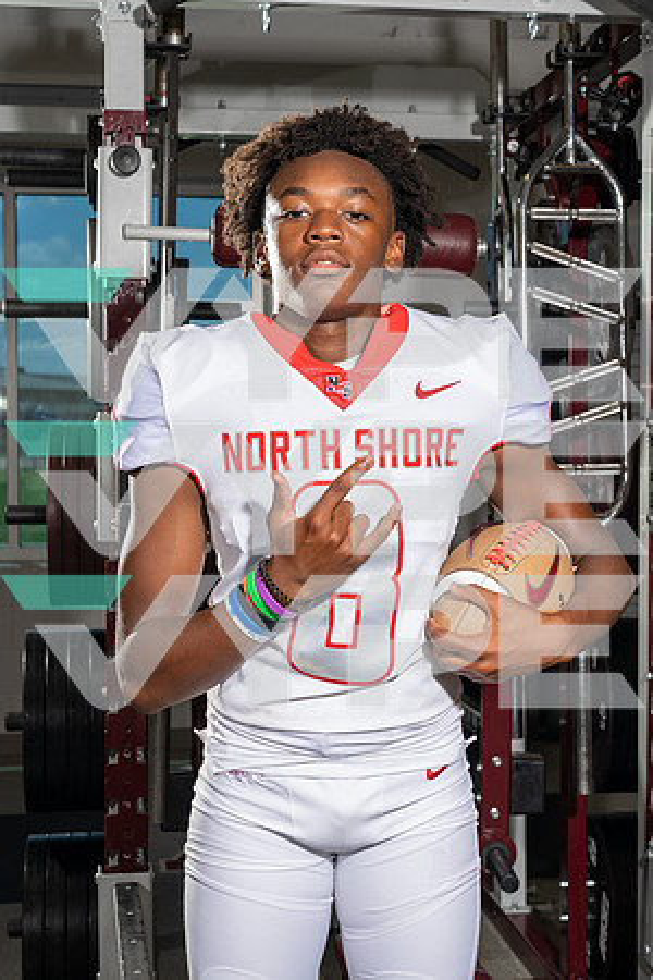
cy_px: 490
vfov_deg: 35.6
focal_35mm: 56
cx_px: 326
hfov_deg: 24.2
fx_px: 1524
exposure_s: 1/250
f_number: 8
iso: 320
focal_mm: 56
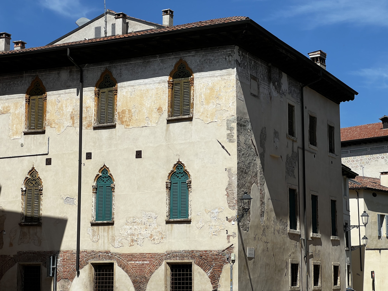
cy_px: 146
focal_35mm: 77
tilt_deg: +9.7
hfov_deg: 25.3
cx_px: 194
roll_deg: +0.3
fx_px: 863
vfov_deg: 19.1
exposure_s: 1/1292
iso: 32
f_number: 2.8
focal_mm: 9
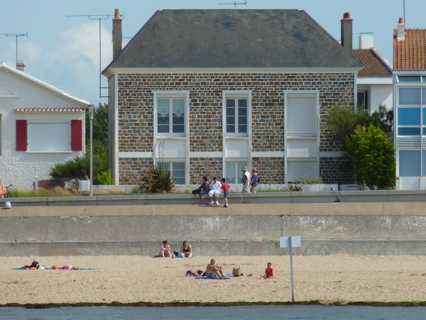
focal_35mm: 395
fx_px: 4861
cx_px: 258
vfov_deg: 3.8
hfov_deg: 5.0
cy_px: 152
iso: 80
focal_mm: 49.2
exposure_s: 1/500
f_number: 5.6
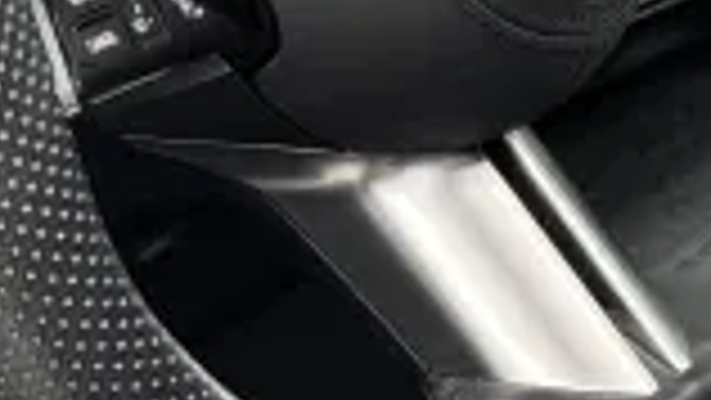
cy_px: -171
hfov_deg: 18.0
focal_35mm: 119
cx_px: 459
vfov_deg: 9.9
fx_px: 2244
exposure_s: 1/162
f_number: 1.78
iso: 64
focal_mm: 6.76
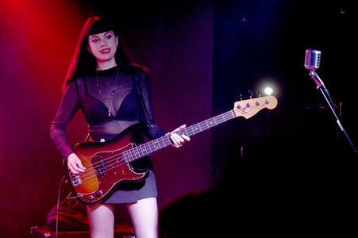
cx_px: 179
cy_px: 119
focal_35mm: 102
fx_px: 1014
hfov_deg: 20.0
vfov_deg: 13.4
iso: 2000
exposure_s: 1/160
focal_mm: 102
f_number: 3.2
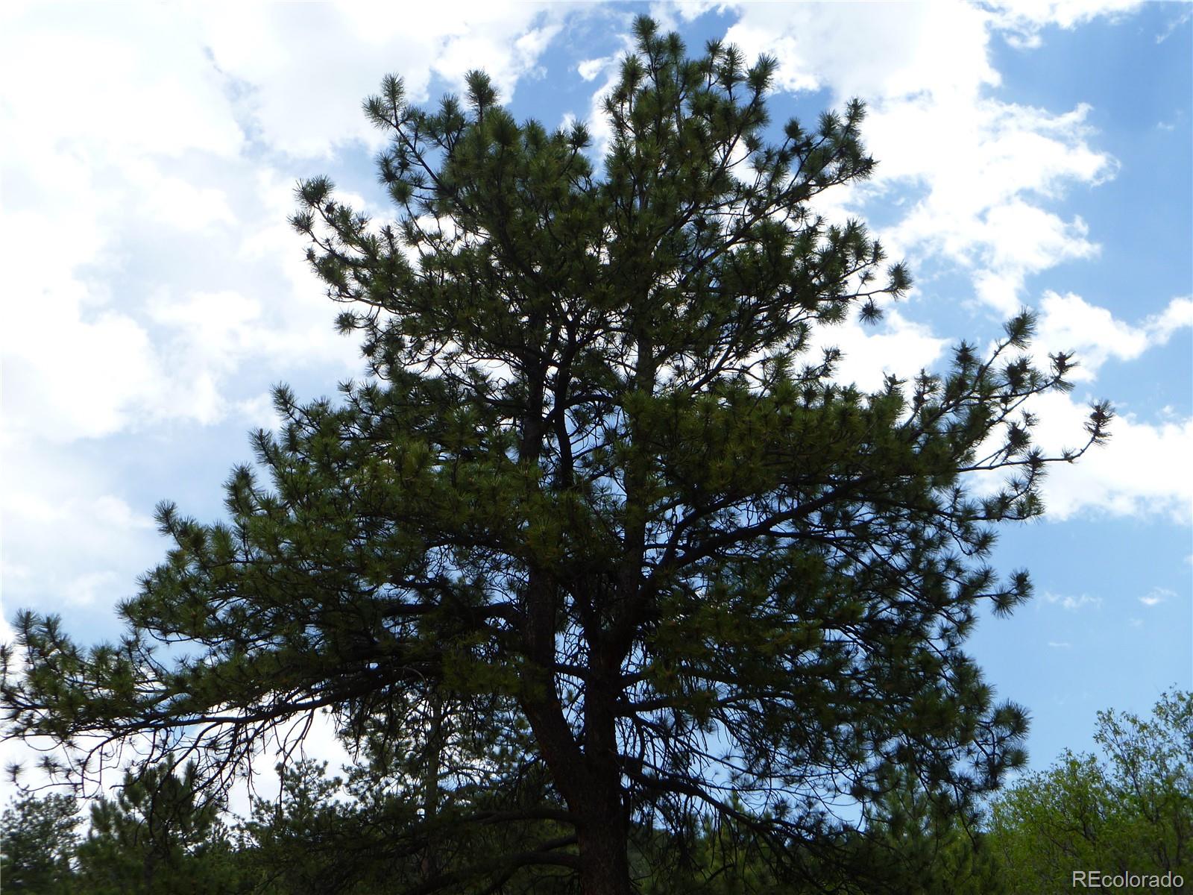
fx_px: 1516
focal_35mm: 44
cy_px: 448
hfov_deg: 42.9
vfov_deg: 32.9
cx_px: 596
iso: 80
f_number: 3.8
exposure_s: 1/500
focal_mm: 7.9
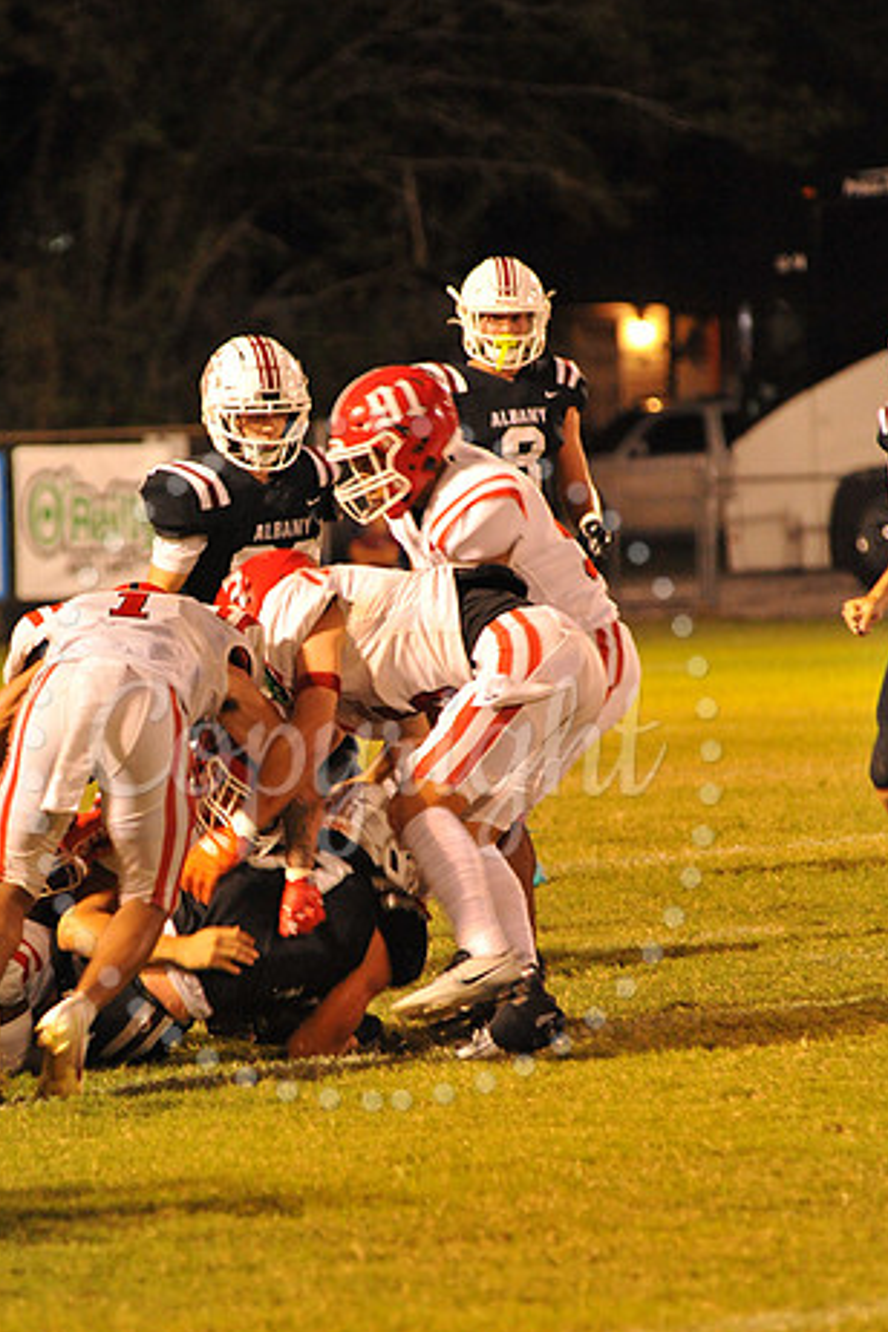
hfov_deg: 5.5
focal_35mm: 251
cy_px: 758
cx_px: 372
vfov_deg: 8.2
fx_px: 9286
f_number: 5
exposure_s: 1/160
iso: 5000
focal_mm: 200
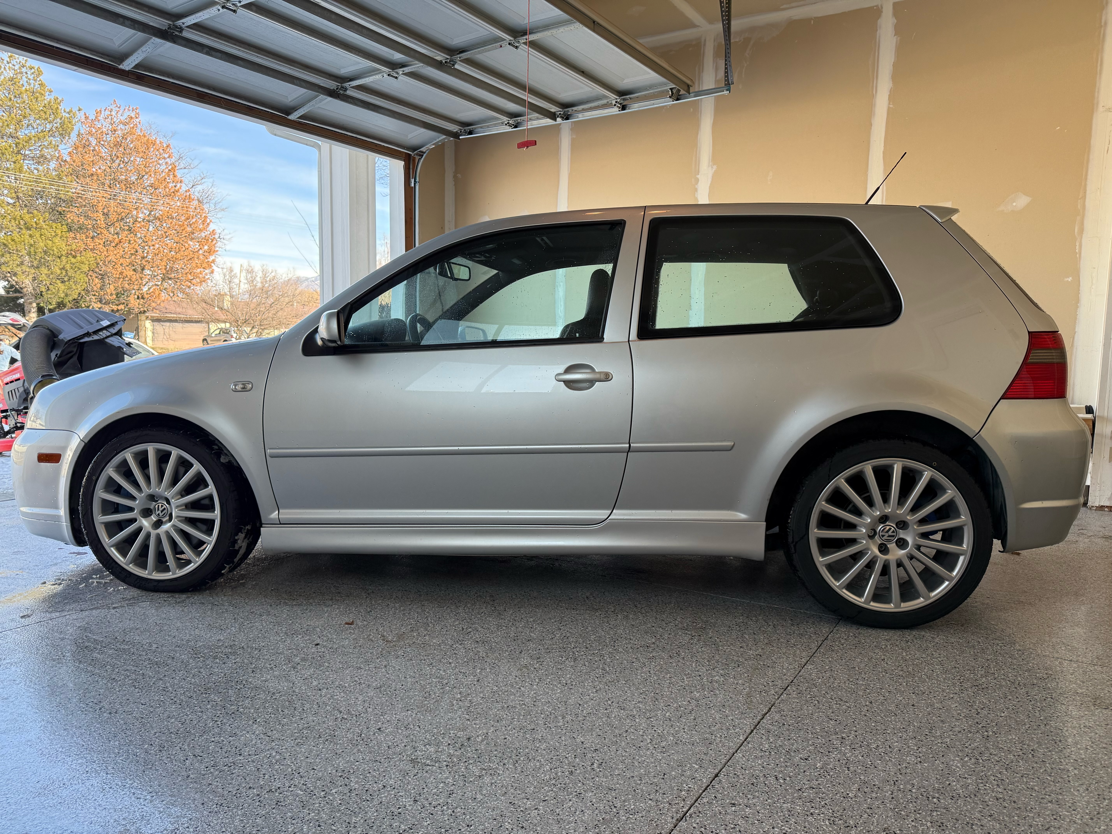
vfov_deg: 56.8
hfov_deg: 71.6
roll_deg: -1.1
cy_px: 417
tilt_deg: -5.5
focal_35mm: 24
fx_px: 771
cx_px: 556
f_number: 1.78
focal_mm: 6.76
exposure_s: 1/336
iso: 100
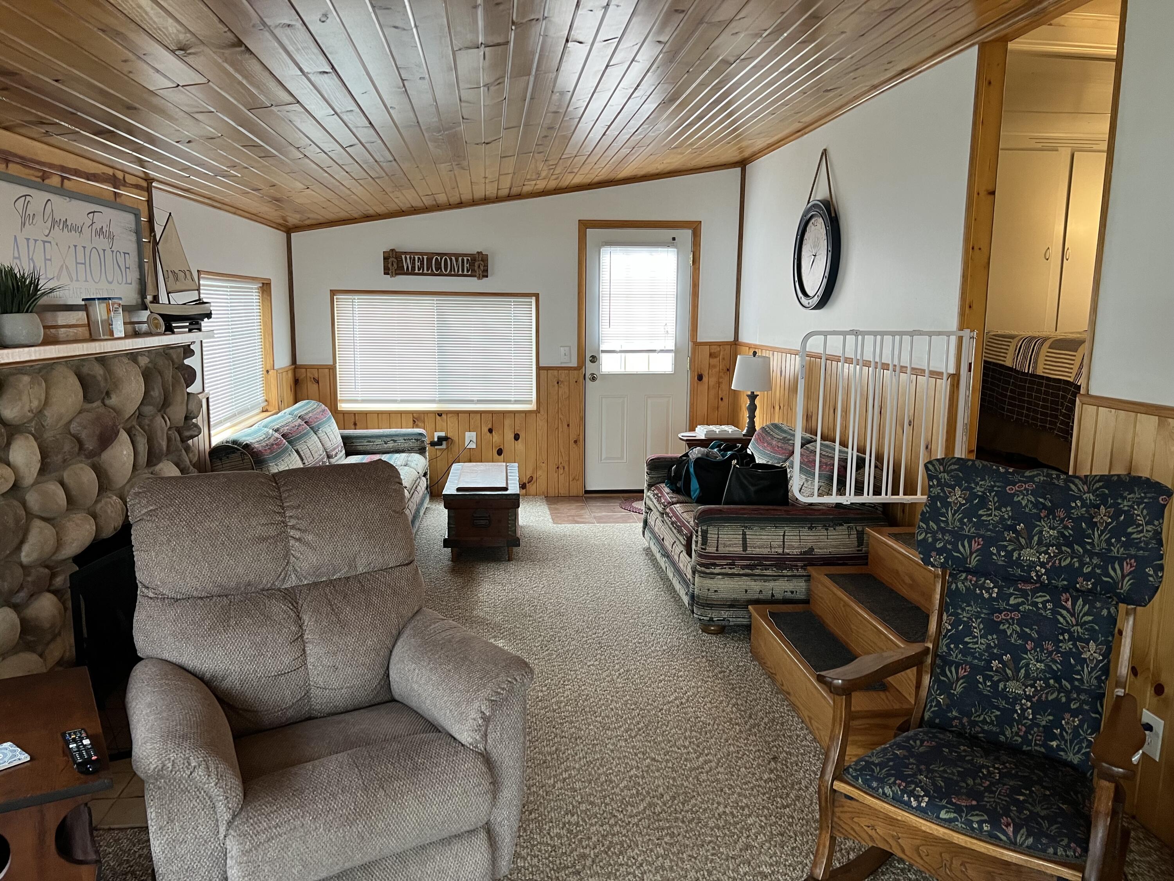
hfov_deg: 67.3
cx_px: 587
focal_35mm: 26
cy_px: 440
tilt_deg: -8.2
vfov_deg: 53.1
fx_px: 882
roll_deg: -0.8
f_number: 1.5
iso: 160
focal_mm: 5.7
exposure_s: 1/60
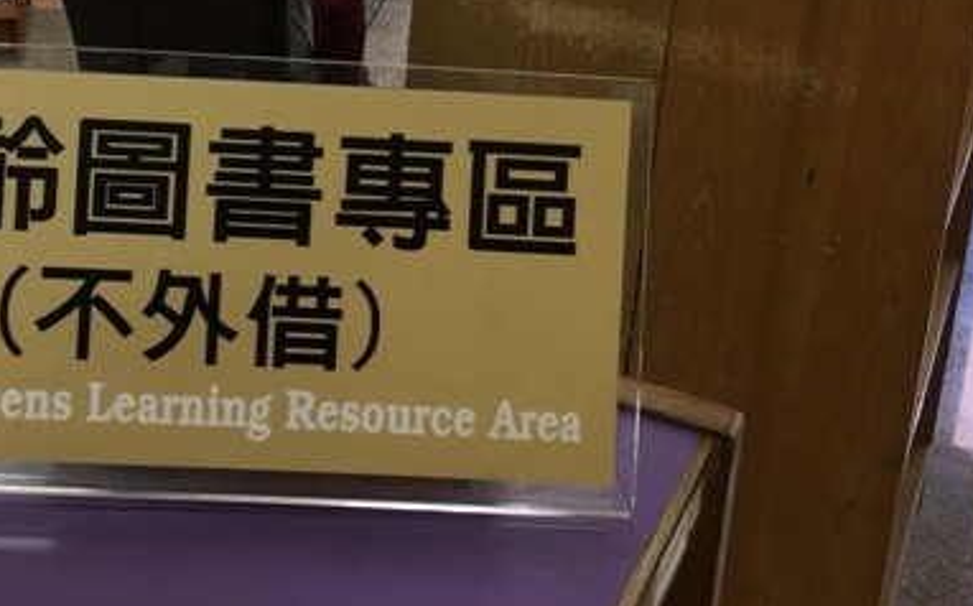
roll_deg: -2.9
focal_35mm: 58
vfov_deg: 21.2
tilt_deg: -14.0
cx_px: 290
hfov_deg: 34.7
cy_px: -61
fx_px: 1537
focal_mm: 4.15
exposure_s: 1/30
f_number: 2.2
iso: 25
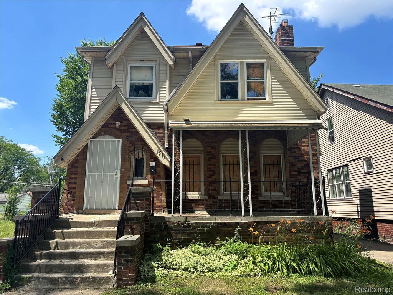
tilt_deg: +12.2
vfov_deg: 53.1
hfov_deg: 67.3
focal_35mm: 26
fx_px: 295
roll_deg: -0.9
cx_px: 196
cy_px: 148
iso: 50
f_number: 1.6
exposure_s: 1/1812
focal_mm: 5.96
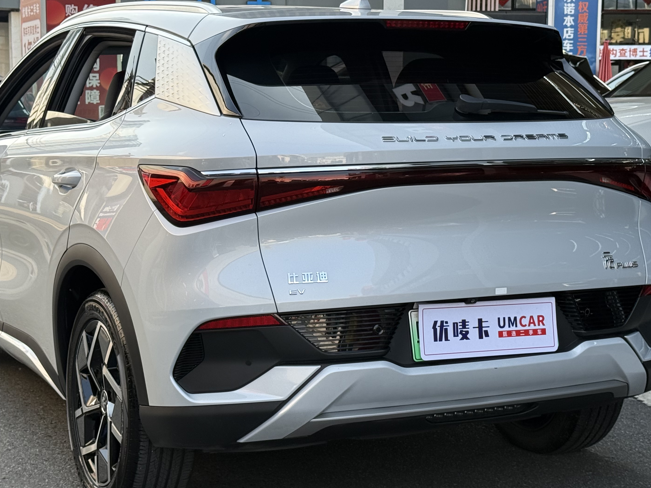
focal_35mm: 69
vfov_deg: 21.3
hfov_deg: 28.2
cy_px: 218
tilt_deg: -3.2
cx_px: 320
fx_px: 1298
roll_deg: +0.8
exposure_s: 1/706
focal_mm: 6.76
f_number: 1.78
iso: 64
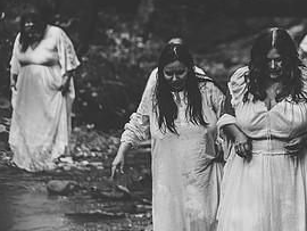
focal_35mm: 252
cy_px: 133
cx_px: 291
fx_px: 2237
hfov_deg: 7.8
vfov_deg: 5.9
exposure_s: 1/400
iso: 1000
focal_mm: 122
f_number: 2.8
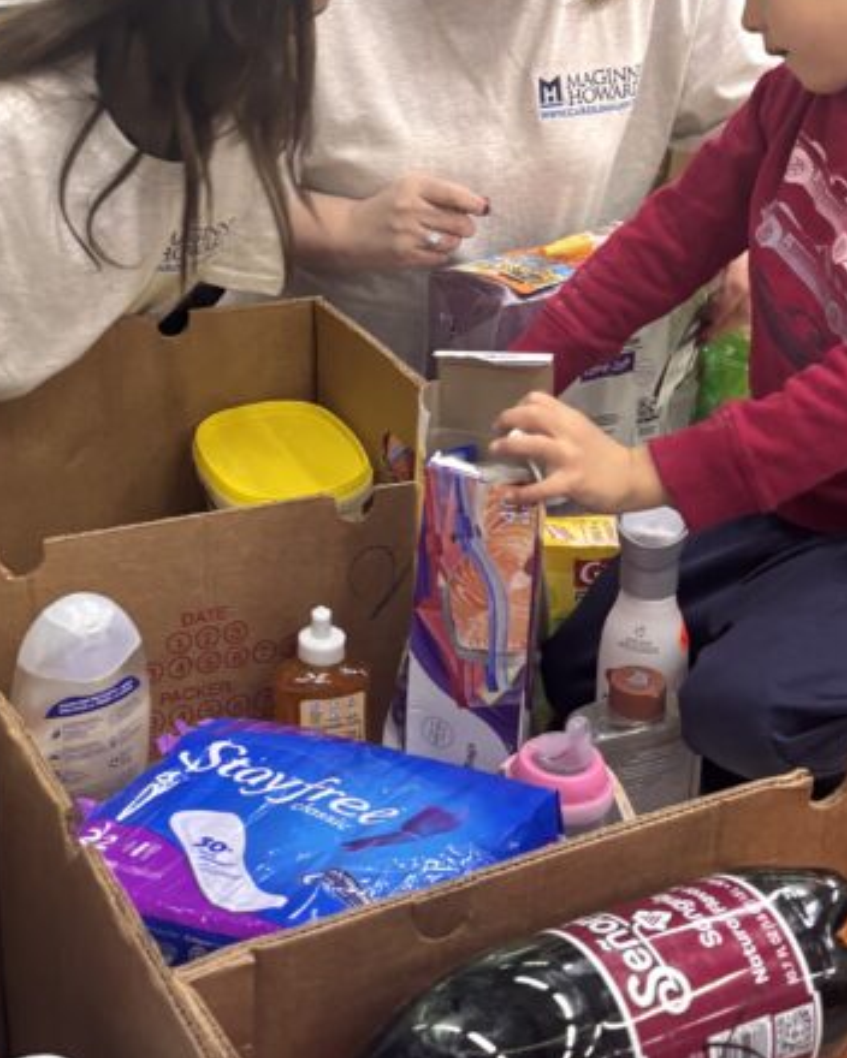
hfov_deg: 25.8
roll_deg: -2.4
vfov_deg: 31.4
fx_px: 1849
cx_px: 354
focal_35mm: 59
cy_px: 274
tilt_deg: -15.9
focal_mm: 5.96
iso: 200
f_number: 1.6
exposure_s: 1/60
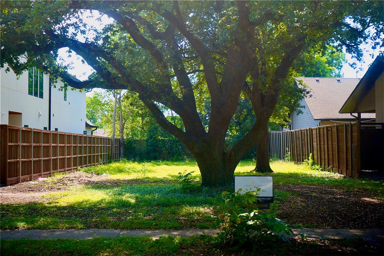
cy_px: 128
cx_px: 192
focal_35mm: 52
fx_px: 560
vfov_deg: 25.7
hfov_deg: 37.9
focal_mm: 35
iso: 100
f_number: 4.5
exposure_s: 1/200
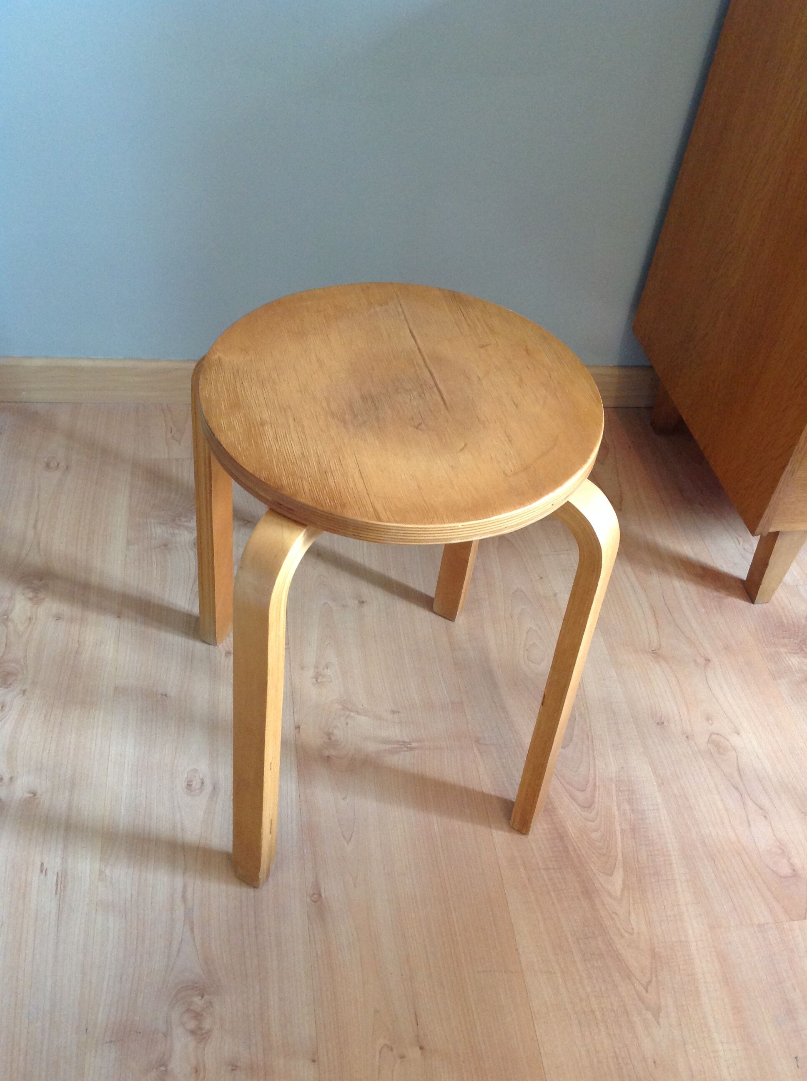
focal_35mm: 35
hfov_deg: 40.6
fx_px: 1091
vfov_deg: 52.7
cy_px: 540
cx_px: 404
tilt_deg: -43.2
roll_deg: -6.5
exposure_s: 1/15
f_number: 2.4
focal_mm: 4.28
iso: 160
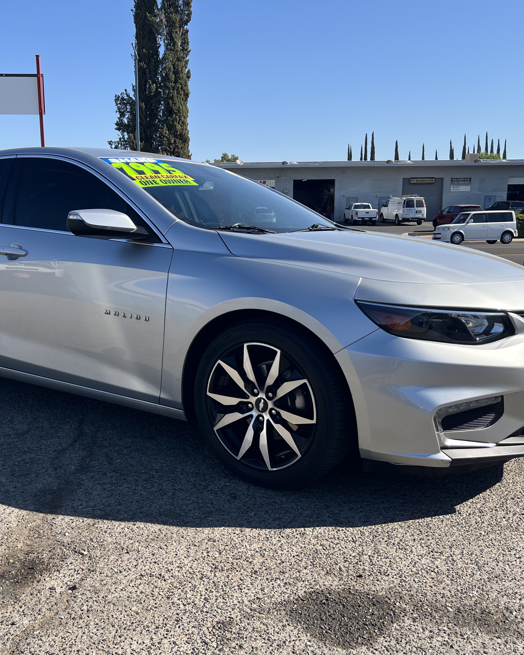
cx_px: 210
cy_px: 329
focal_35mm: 34
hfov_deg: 43.1
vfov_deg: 52.8
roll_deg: +1.4
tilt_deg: -10.7
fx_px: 659
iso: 50
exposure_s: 1/2841
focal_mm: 5.7
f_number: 1.5
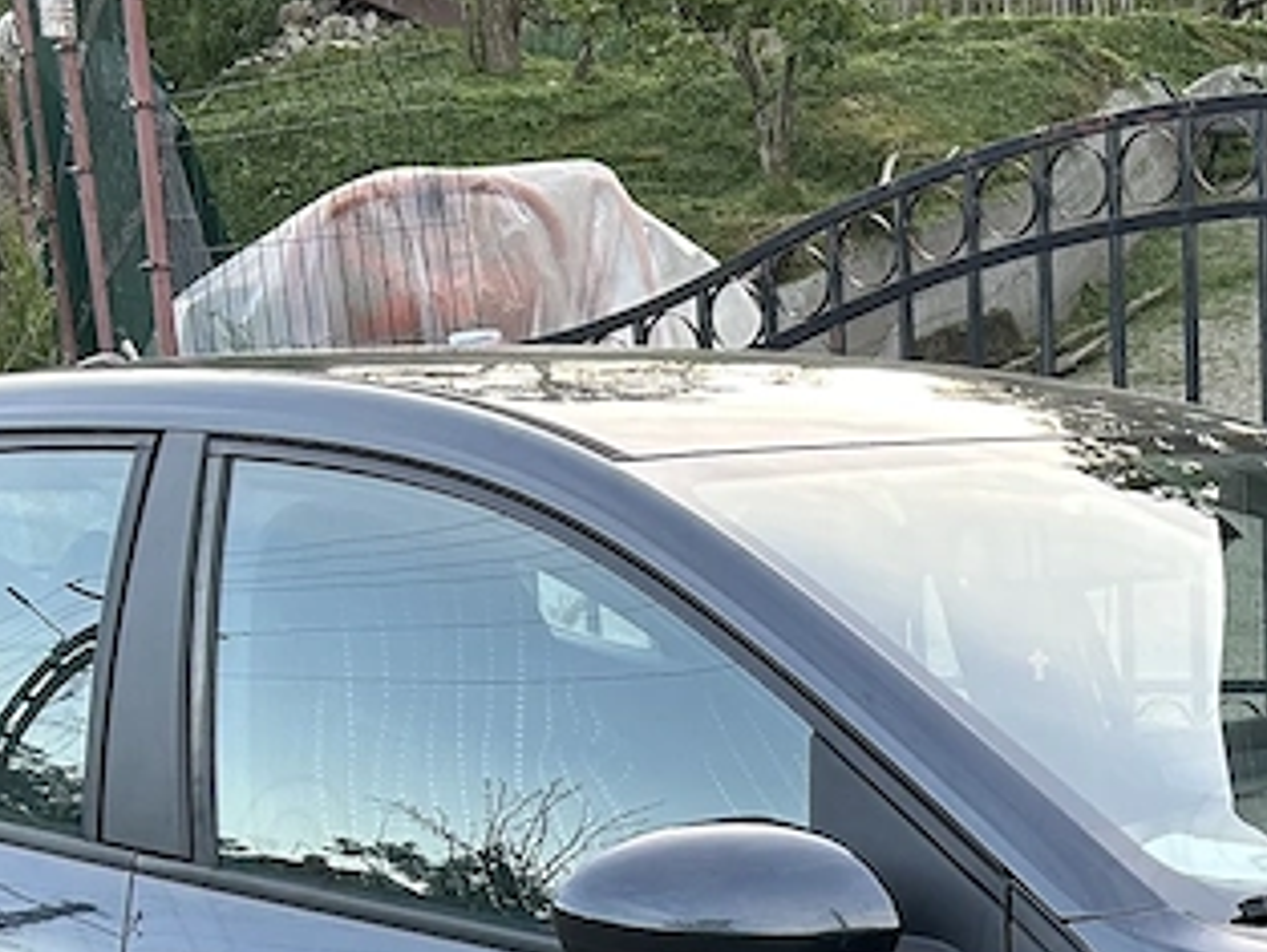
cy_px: 1171
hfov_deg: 22.4
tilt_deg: -12.0
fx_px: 3039
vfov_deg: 16.9
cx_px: 1336
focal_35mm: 83
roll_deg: +1.5
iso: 80
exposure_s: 1/121
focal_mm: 5.7
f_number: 1.5
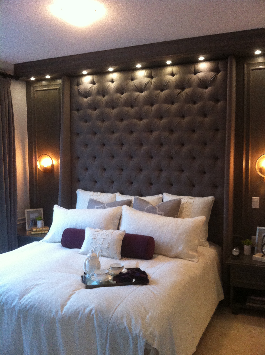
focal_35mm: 35
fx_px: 358
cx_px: 132
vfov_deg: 52.7
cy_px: 178
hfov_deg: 40.6
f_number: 2.8
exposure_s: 1/15
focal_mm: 3.85
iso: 200
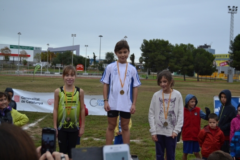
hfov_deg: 43.6
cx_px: 120
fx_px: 300
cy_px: 80
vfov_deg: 29.8
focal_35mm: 45
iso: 400
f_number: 4.2
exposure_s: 1/800
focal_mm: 30
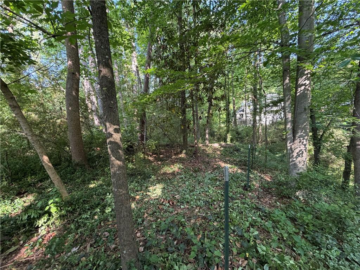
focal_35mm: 14
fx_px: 146
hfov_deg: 102.1
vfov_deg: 85.7
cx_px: 180
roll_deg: +1.4
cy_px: 135
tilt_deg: -5.7
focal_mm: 2.22
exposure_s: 1/121
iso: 250
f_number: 2.2
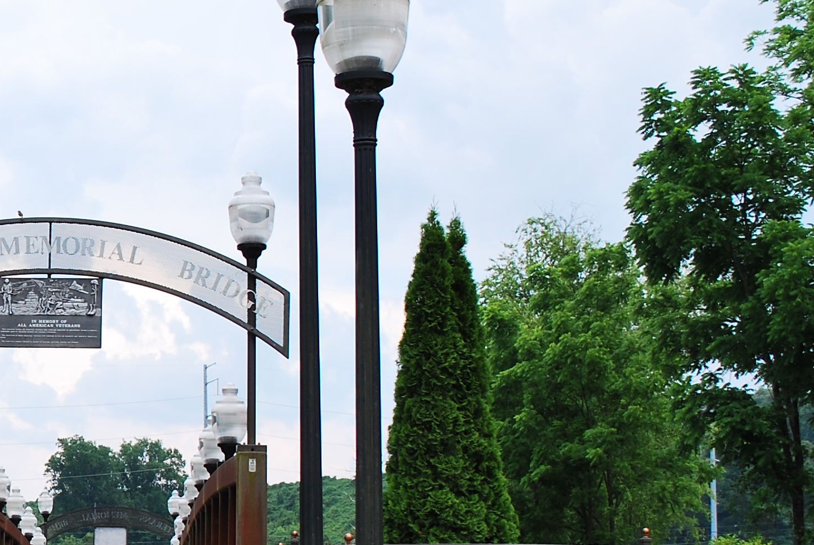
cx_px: -230
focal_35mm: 107
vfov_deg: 12.7
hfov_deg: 17.8
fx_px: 2430
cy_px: 453
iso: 100
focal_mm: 27
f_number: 6.3
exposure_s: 1/160
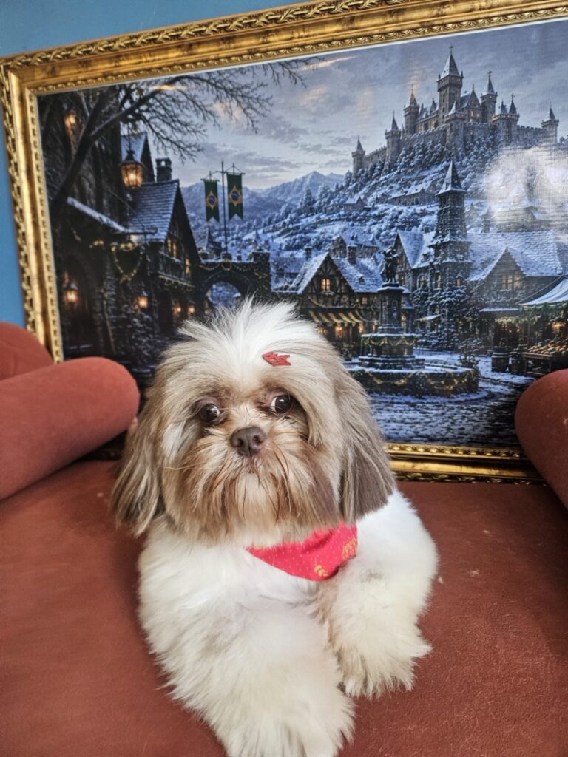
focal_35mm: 23
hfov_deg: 58.9
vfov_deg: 73.9
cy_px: 378
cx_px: 284
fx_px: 503
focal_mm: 5.4
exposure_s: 1/359
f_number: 1.8
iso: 320
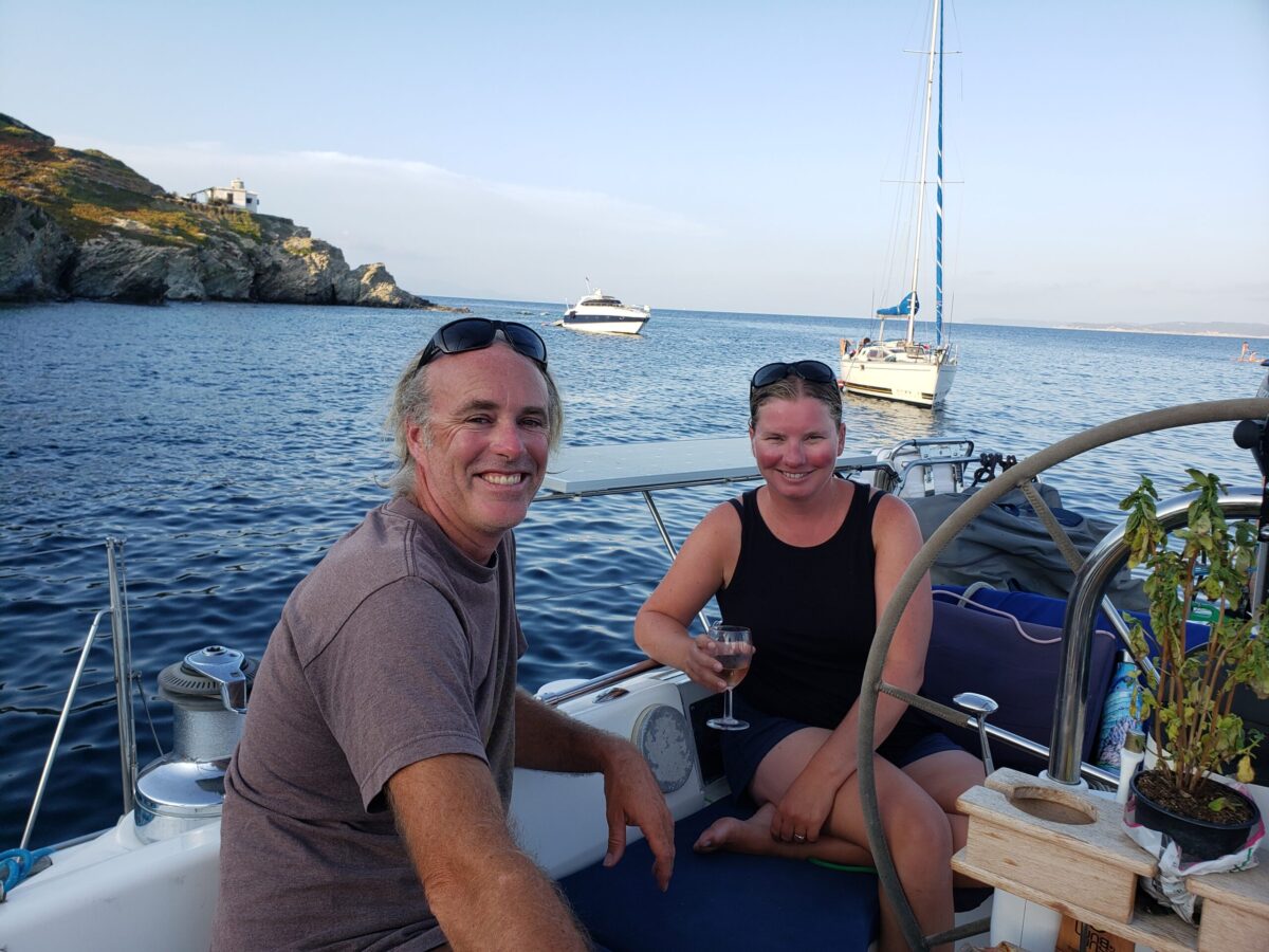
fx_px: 953
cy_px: 476
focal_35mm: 26
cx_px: 634
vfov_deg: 53.1
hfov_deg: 67.3
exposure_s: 1/415
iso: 50
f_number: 2.4
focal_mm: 4.3
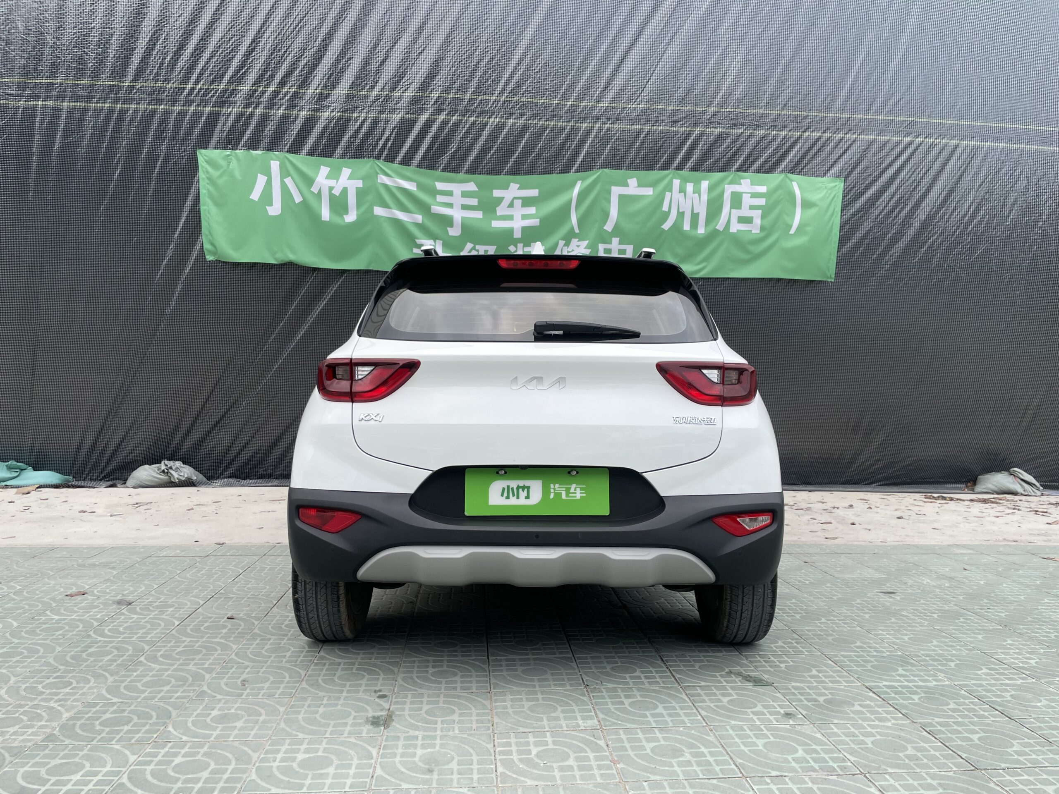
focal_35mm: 26
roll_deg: -0.8
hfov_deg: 67.3
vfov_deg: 53.1
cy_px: 397
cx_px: 530
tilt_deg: -1.2
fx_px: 795
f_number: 1.6
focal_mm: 4.2
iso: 32
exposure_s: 1/1195
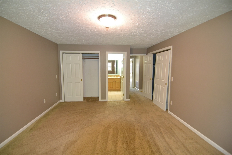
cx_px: 116
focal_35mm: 16
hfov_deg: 95.0
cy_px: 78
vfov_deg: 72.1
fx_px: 106
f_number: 2.8
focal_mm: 11
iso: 1250
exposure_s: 1/60
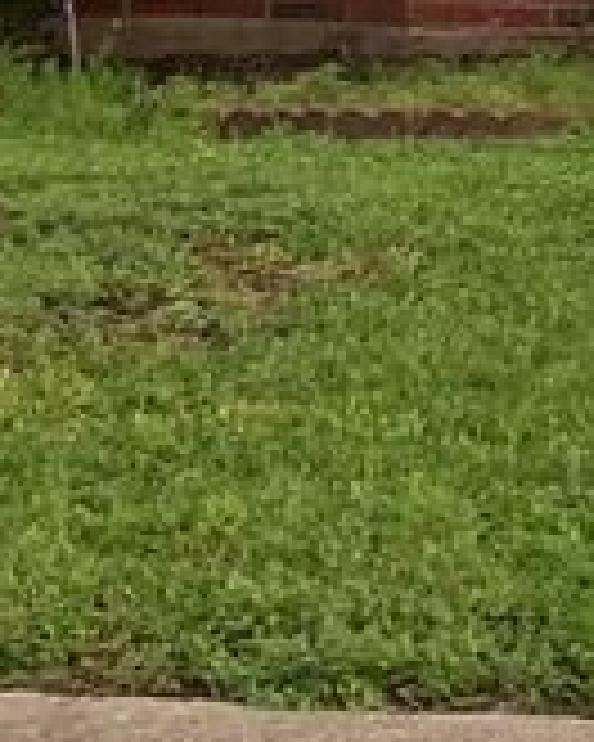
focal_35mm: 170
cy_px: -917
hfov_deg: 8.5
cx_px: 1323
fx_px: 3736
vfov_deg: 10.2
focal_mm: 3.99
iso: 20
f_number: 1.8
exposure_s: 1/176
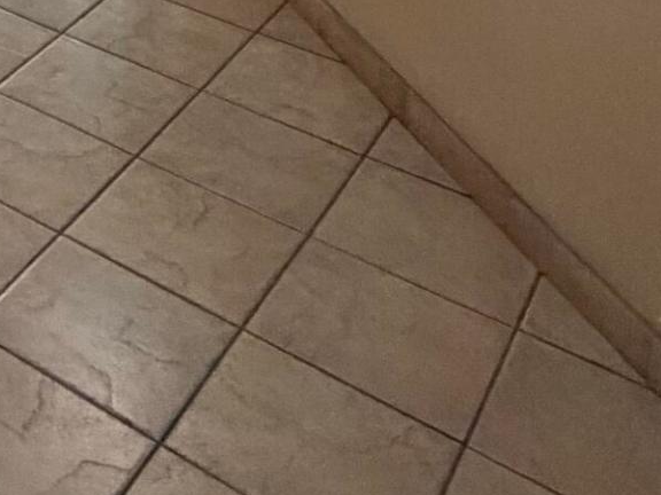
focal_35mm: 70
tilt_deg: -11.4
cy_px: -453
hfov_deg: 22.0
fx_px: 1337
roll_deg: +0.5
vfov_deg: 16.6
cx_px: -382
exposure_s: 1/60
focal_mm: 2.22
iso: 800
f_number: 2.2
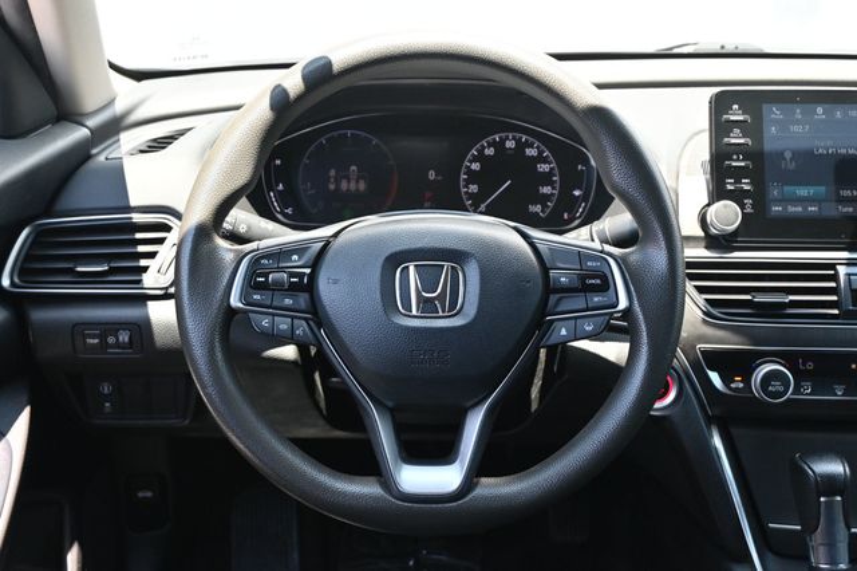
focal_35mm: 45
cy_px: 286
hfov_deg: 43.6
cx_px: 428
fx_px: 1071
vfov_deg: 29.8
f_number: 4.8
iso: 560
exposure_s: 1/125
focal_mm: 30
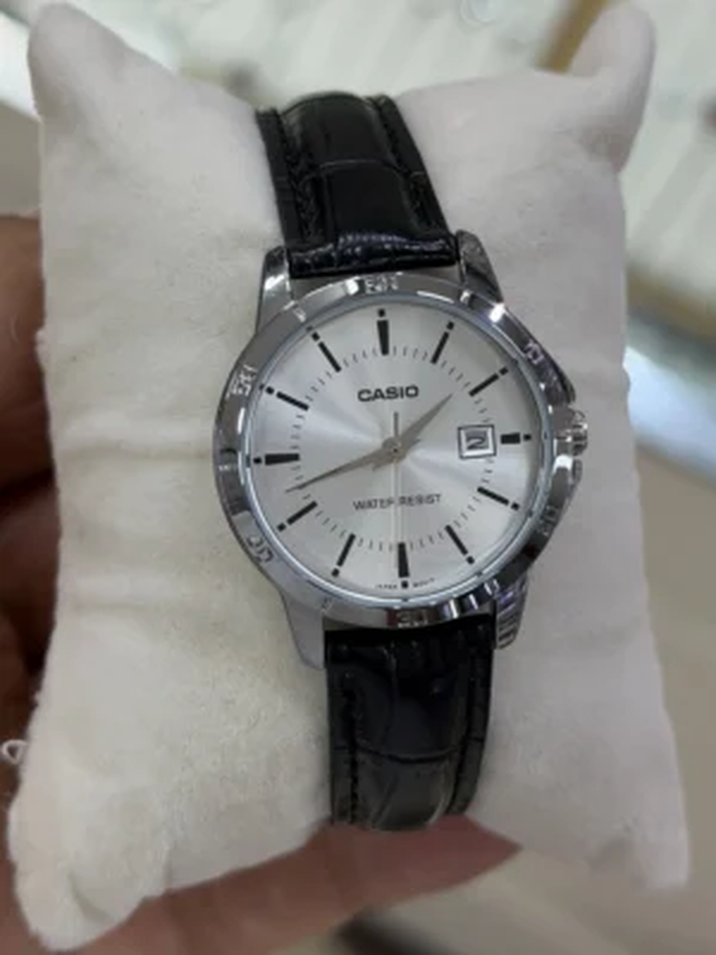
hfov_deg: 30.3
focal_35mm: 48
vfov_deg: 39.7
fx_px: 1324
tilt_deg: -62.9
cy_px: 478
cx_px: 358
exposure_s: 1/516
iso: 64
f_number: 1.78
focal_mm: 6.76
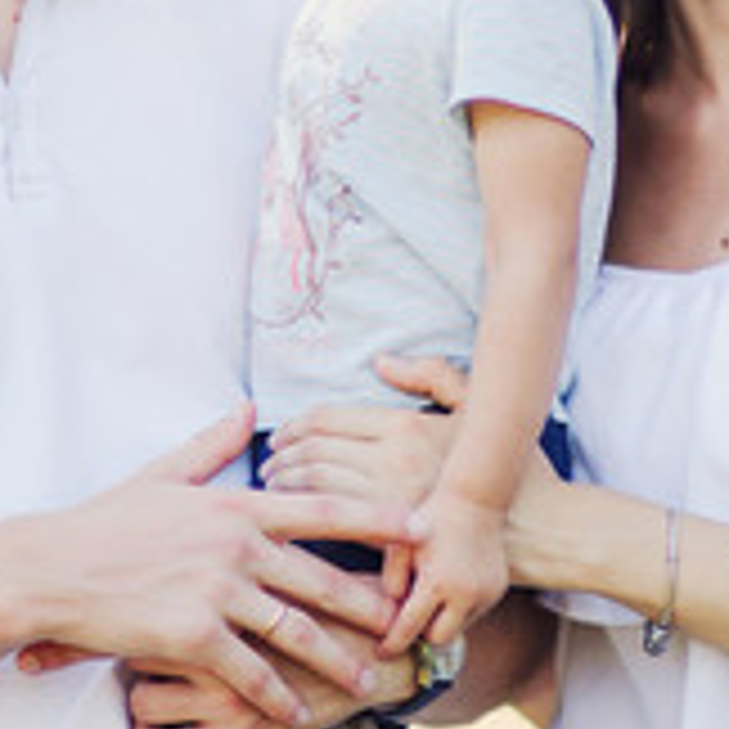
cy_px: 76
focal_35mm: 395
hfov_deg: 4.4
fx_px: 9401
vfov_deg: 4.4
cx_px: 468
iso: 200
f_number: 1.6
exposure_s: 1/1600
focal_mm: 85
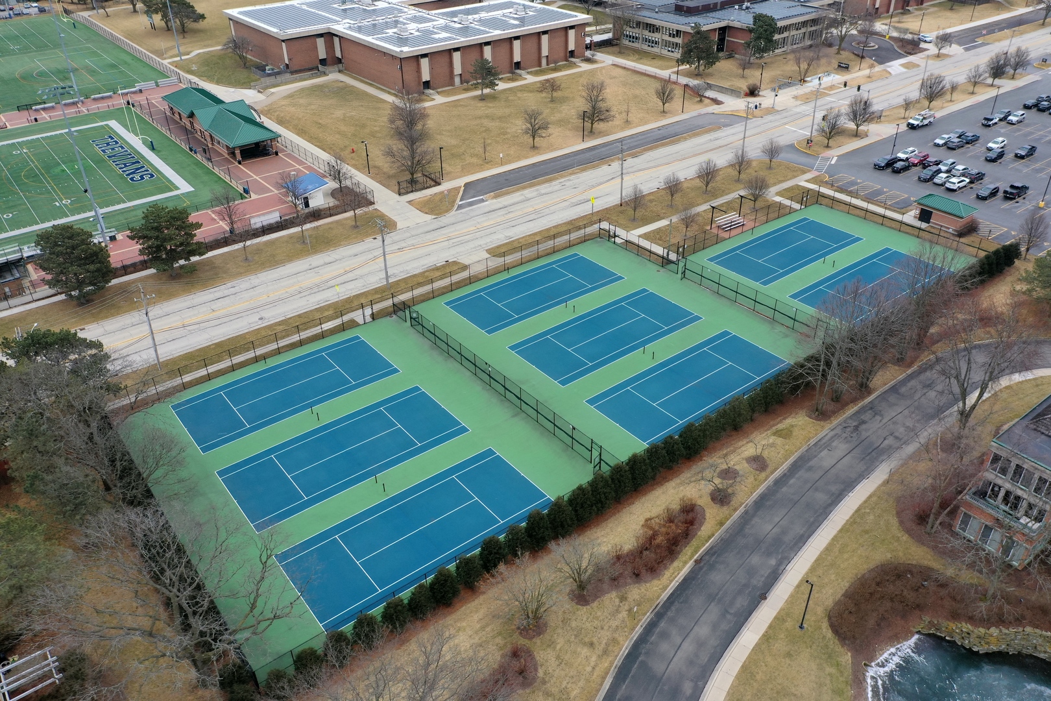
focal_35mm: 28
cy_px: 350
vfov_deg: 46.4
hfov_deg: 65.5
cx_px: 526
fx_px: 817
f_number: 4.5
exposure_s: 1/160
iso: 100
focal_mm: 10.26
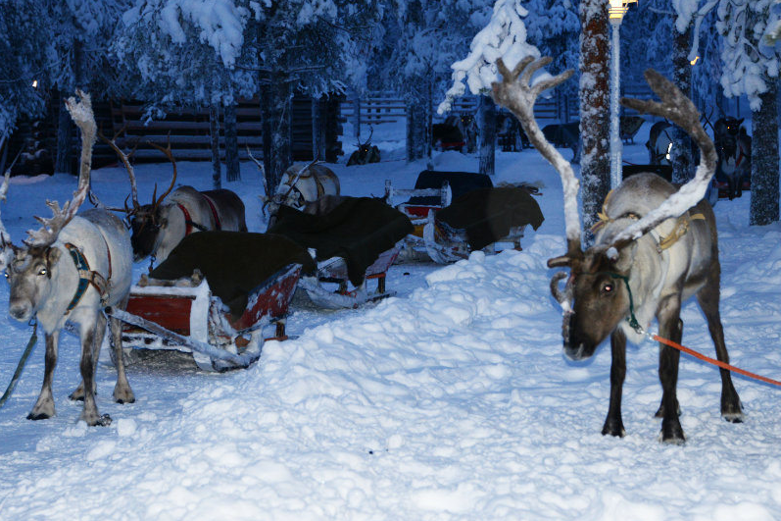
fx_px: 2668
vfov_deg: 11.1
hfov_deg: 16.7
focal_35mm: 123
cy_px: 214
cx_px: 377
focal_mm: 98
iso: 800
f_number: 5.3
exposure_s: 1/250
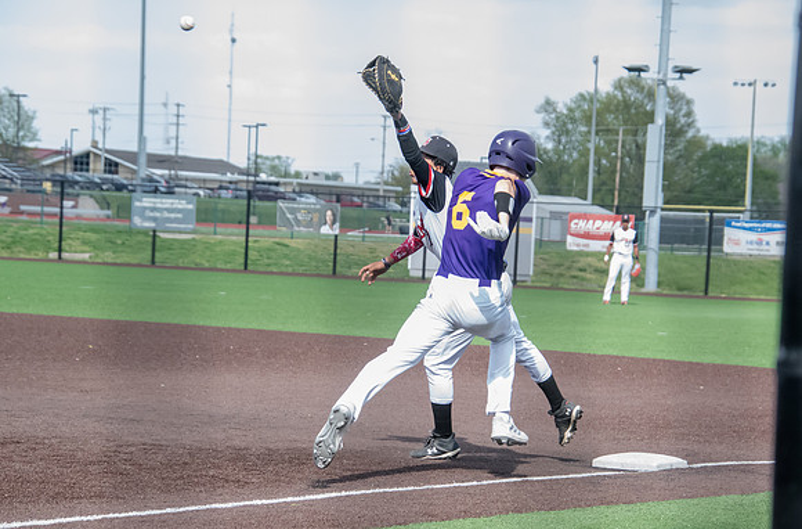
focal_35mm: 144
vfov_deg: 9.4
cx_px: 447
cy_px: 299
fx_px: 3207
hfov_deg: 14.3
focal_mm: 86
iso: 2500
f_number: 5
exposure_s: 1/2500
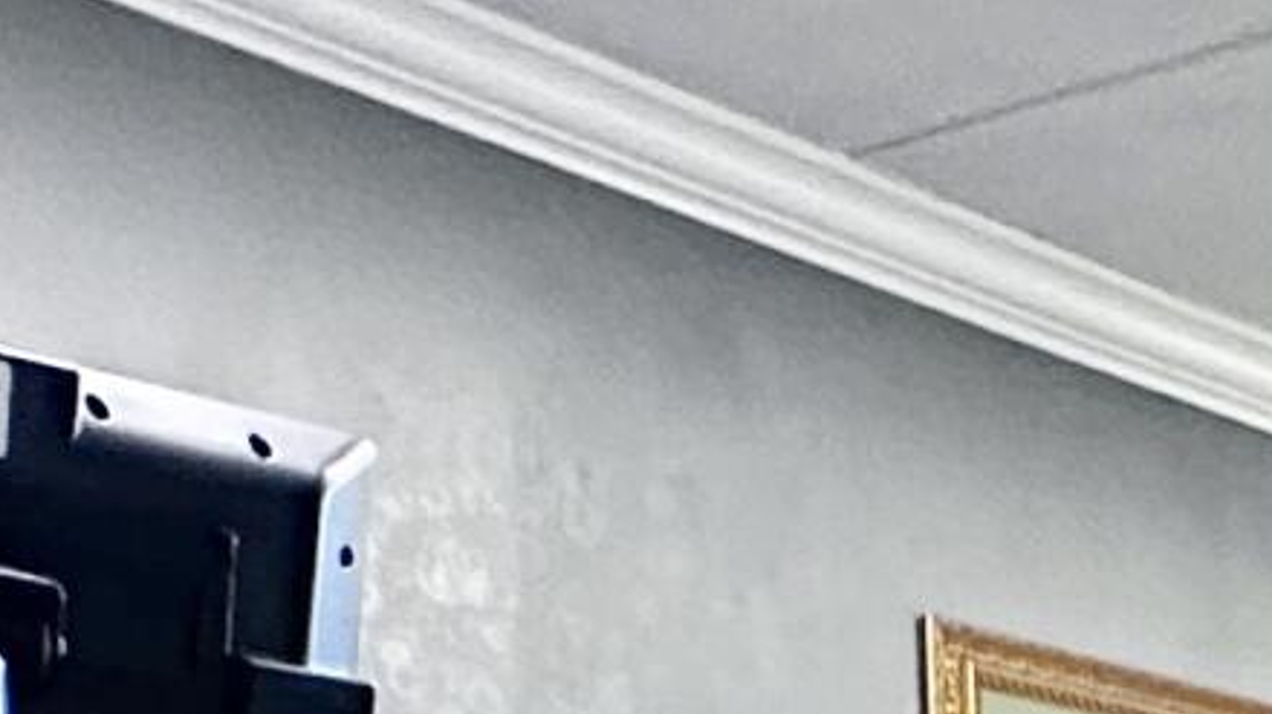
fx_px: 3506
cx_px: 1781
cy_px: 1627
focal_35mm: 104
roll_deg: +1.3
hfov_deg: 18.7
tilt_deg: -2.4
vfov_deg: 10.3
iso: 640
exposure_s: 1/60
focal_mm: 2.22
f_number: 2.2
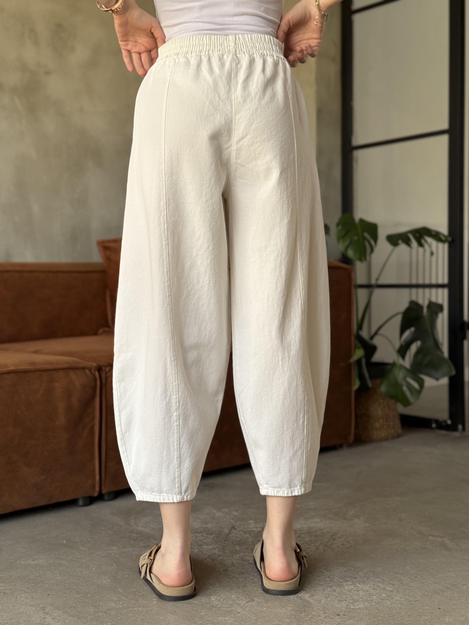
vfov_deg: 39.7
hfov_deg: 30.3
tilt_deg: -2.1
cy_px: 312
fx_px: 867
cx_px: 234
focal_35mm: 48
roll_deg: +0.6
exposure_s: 1/83
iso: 100
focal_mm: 6.76
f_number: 1.78
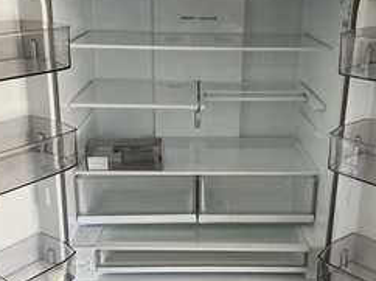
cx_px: 214
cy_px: 147
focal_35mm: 48
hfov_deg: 39.6
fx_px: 521
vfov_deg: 30.2
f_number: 1.8
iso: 64
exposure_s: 1/122
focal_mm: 3
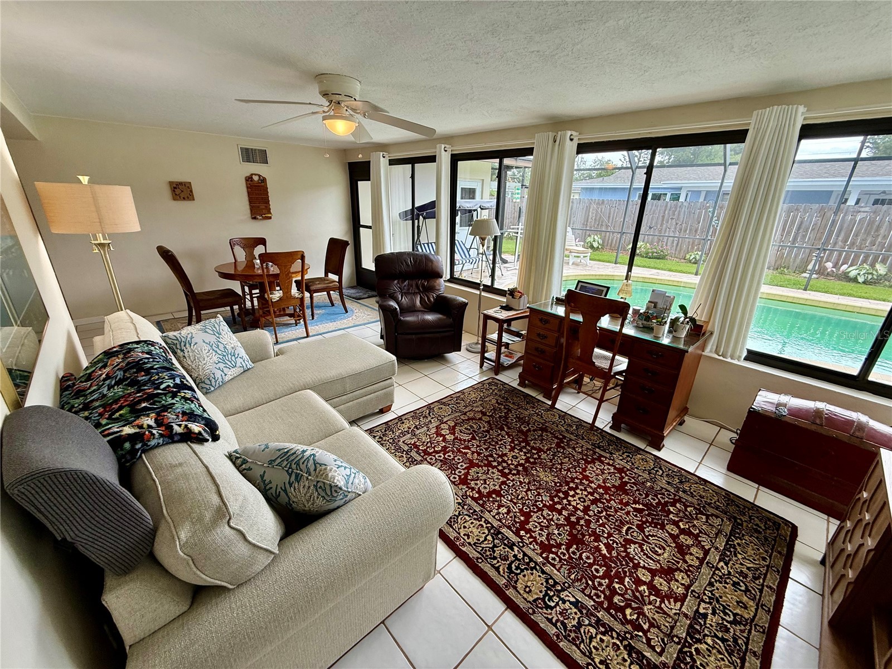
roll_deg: -2.0
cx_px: 446
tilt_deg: -19.4
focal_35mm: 14
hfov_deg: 102.1
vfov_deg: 85.7
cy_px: 334
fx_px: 361
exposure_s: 1/104
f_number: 2.2
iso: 64
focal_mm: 2.22
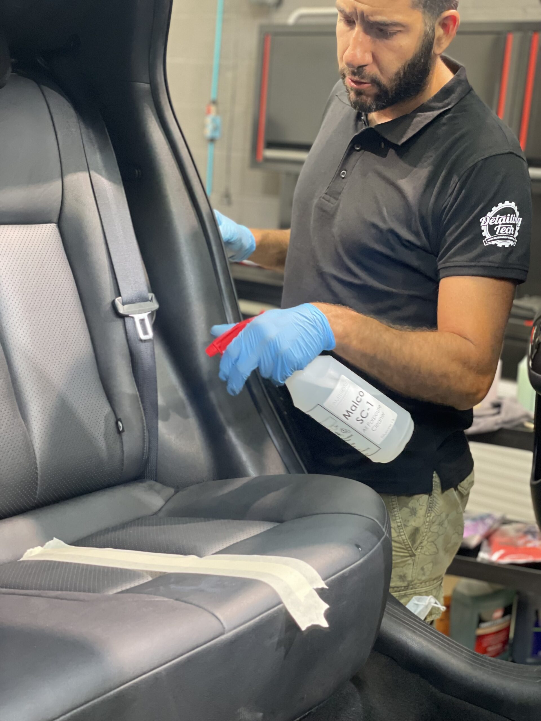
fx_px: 1084
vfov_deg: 36.8
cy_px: 360
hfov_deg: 28.0
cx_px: 270
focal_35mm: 52
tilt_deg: -9.6
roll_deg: -3.2
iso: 250
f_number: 2
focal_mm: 6
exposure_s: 1/71
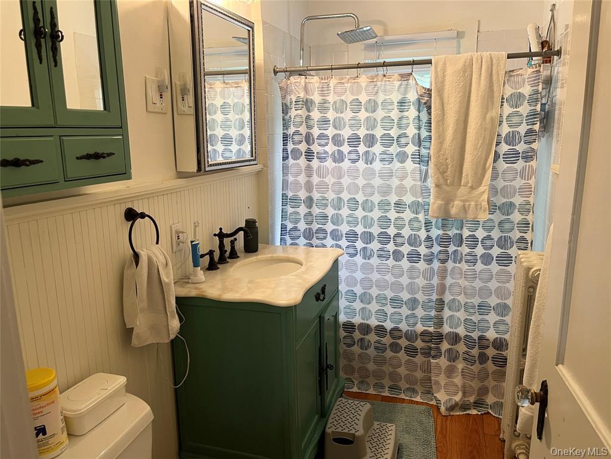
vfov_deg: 53.1
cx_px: 306
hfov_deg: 67.3
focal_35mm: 26
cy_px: 230
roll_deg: +0.8
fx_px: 459
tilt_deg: -12.4
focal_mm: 5.1
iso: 125
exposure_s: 1/60
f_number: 1.6
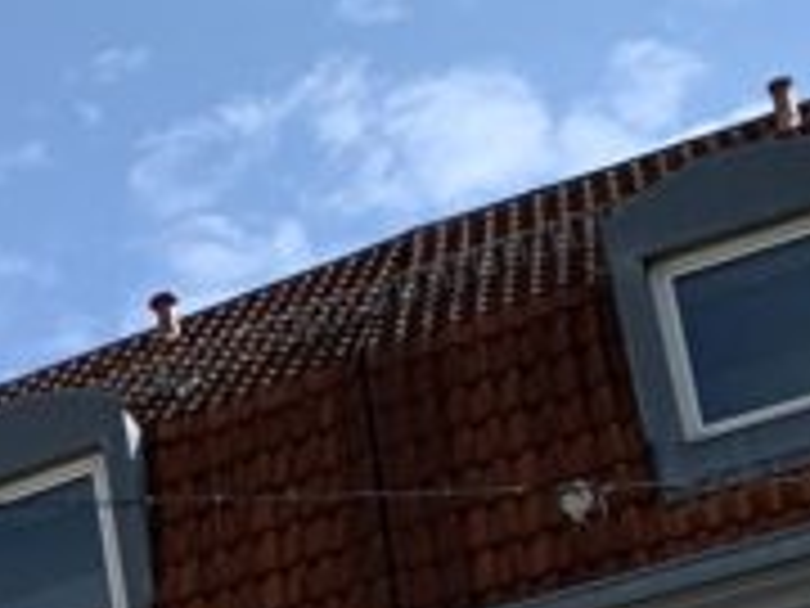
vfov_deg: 9.1
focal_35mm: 148
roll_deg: -0.6
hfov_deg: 10.7
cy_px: 1396
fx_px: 3463
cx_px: -1314
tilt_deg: +18.6
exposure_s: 1/2114
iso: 25
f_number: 1.8
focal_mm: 4.25
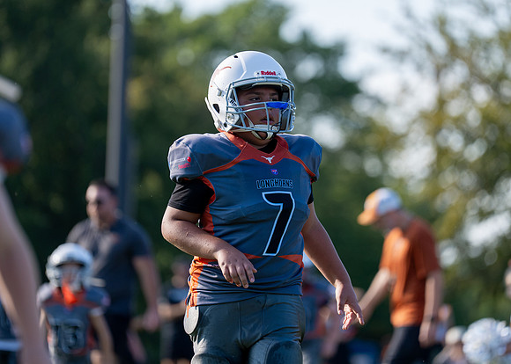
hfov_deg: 8.2
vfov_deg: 5.9
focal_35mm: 246
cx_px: 259
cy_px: 142
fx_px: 3568
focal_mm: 191
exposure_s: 1/2000
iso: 250
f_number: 2.8
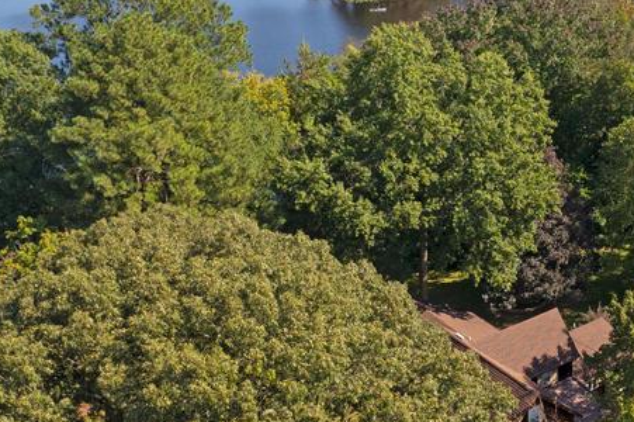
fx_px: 880
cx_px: 534
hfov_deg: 37.7
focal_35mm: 50
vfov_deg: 26.9
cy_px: 231
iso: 100
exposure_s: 1/100
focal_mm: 8.38
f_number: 2.8
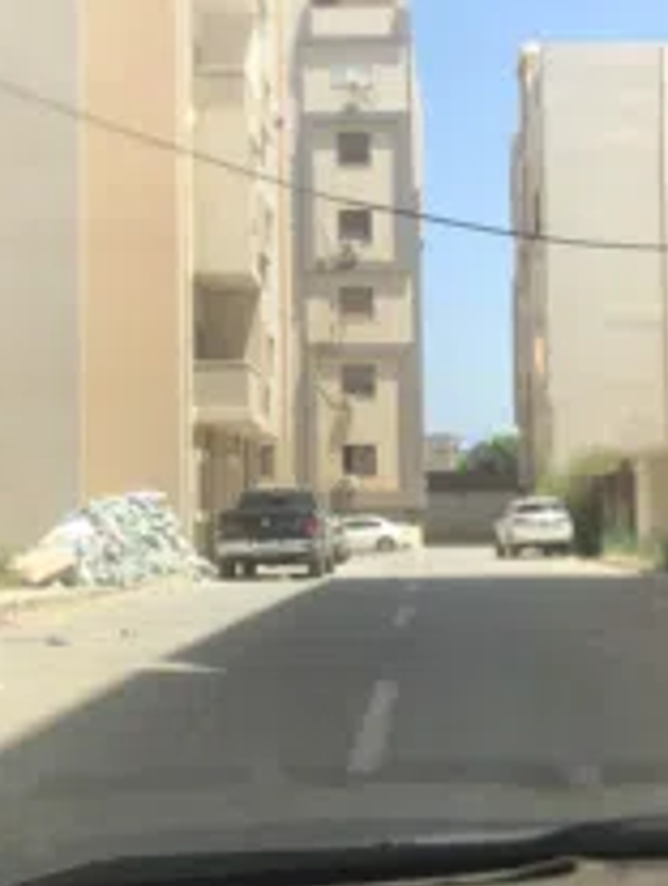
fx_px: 1385
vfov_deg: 35.4
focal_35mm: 54
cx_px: 321
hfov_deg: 27.1
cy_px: 372
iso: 20
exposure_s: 1/960
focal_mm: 4
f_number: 1.8
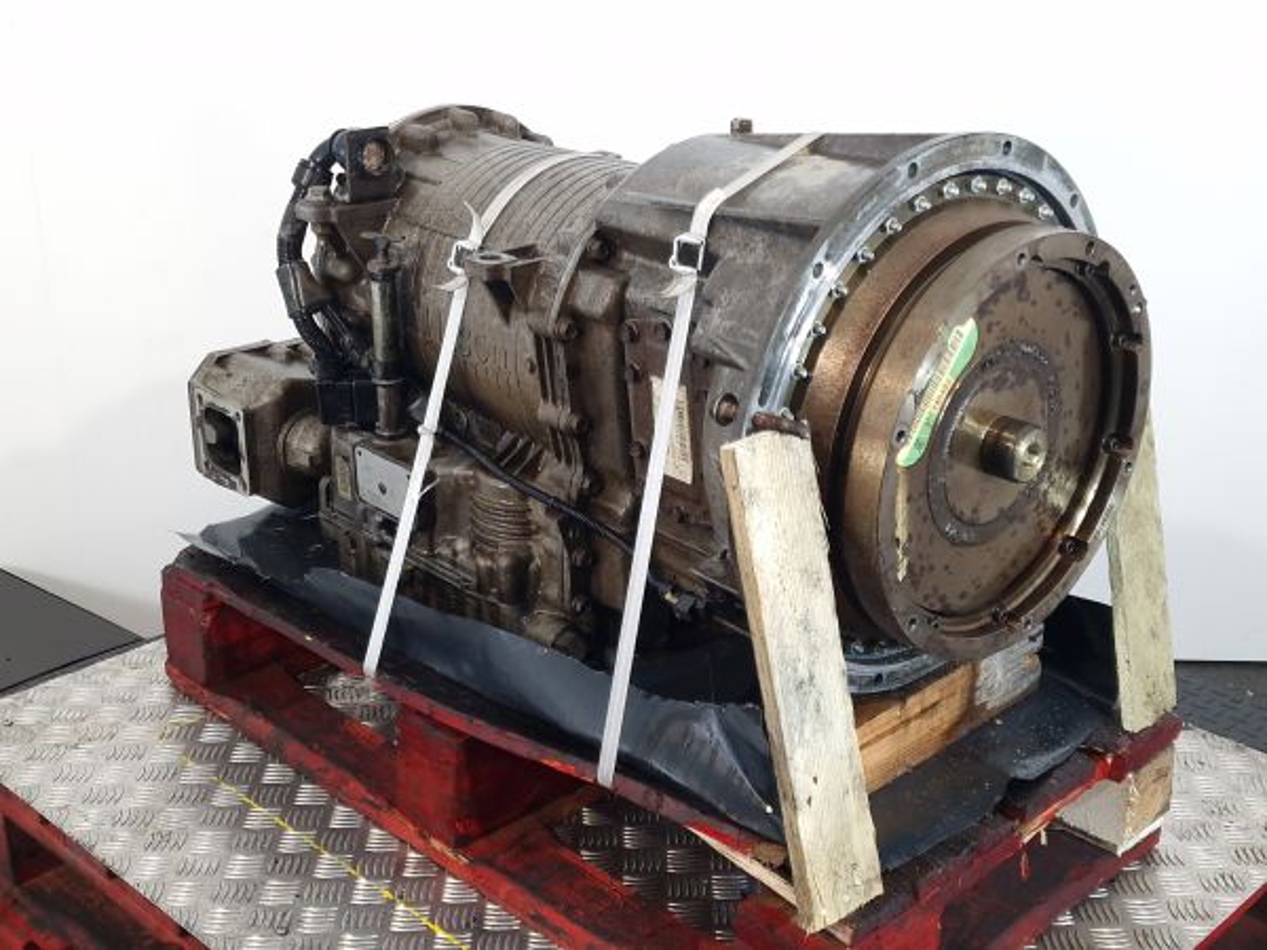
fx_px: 842
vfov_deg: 58.9
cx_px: 634
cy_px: 475
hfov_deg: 73.9
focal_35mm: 23
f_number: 1.8
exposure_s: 1/50
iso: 100
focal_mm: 6.4
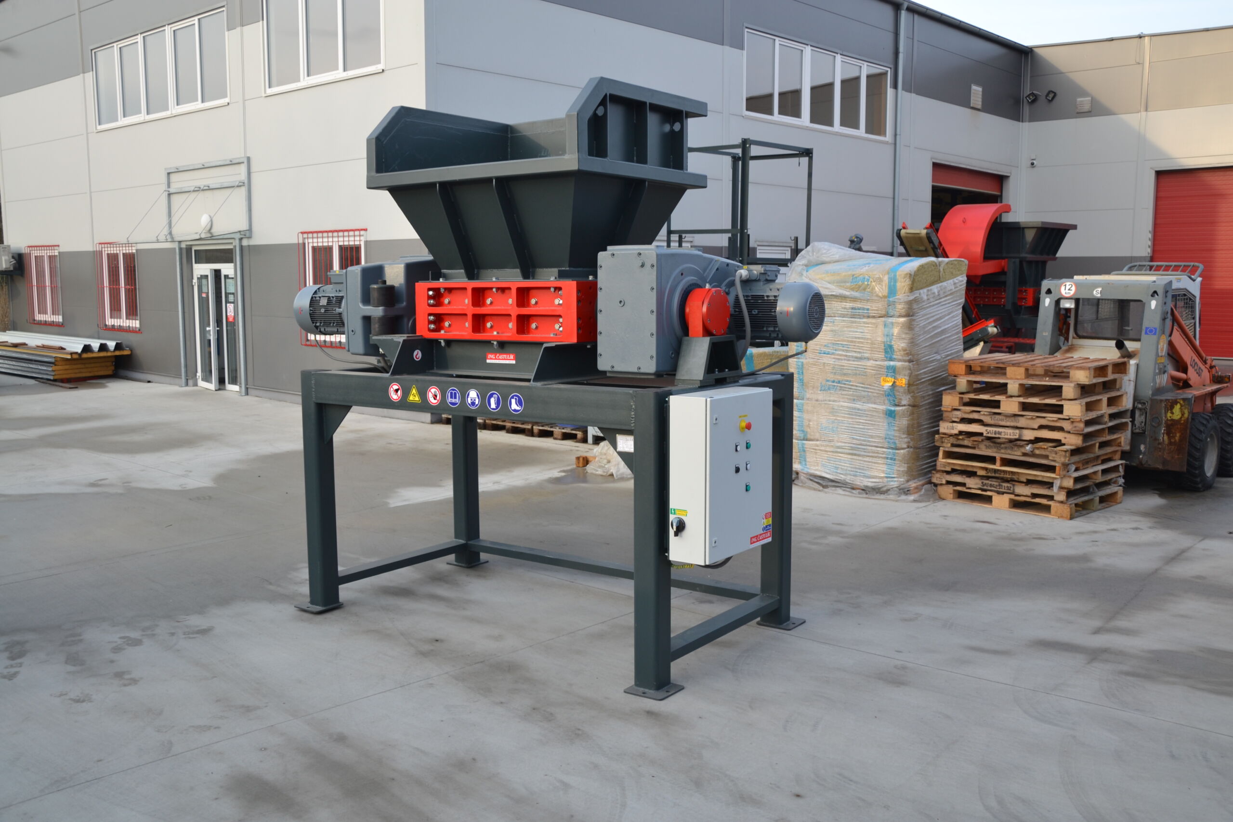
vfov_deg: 41.7
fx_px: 1079
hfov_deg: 59.5
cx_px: 616
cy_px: 411
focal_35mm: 32
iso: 125
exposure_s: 1/125
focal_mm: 21
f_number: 5.6
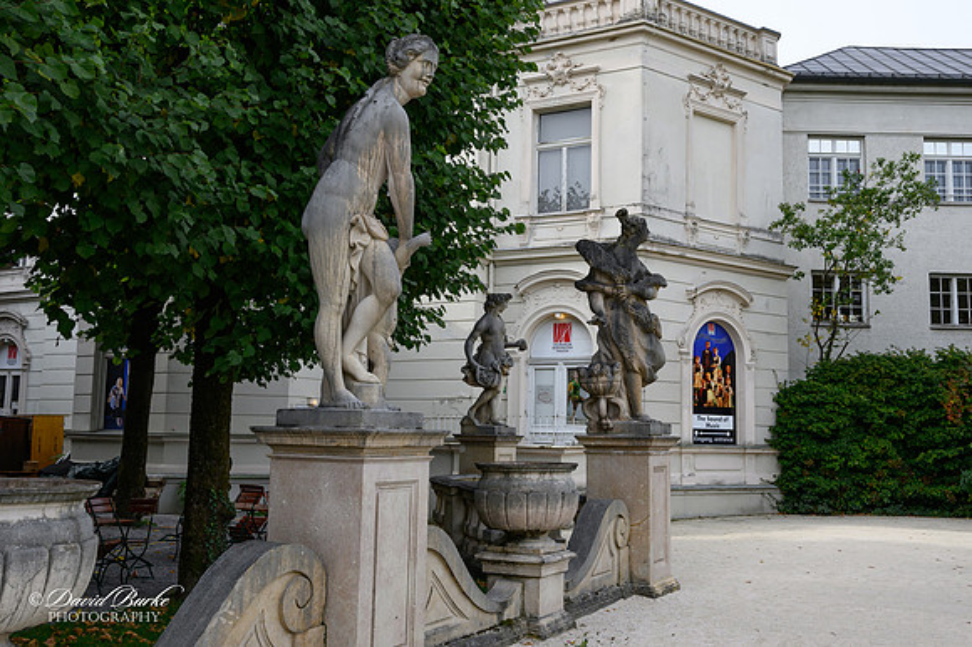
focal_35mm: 33
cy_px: 324
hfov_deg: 57.3
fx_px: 890
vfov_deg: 39.9
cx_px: 486
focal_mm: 22
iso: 250
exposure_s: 1/200
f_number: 9
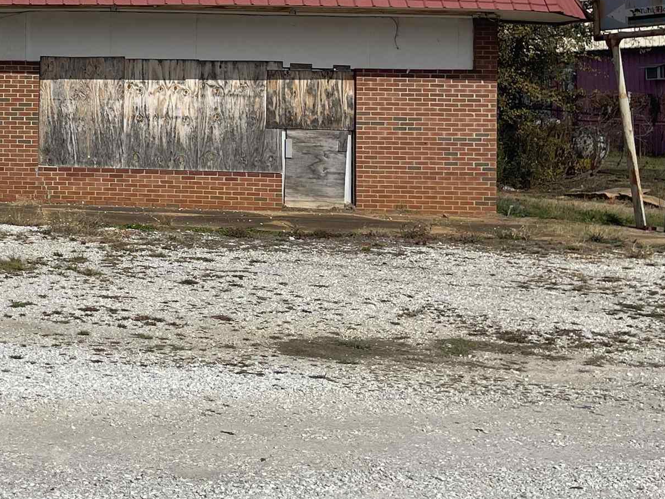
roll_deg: -1.1
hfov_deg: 27.7
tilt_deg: +1.4
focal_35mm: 64
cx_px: -64
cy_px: 45
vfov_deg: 22.4
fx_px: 1229
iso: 32
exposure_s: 1/10000
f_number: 1.6
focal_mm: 5.1
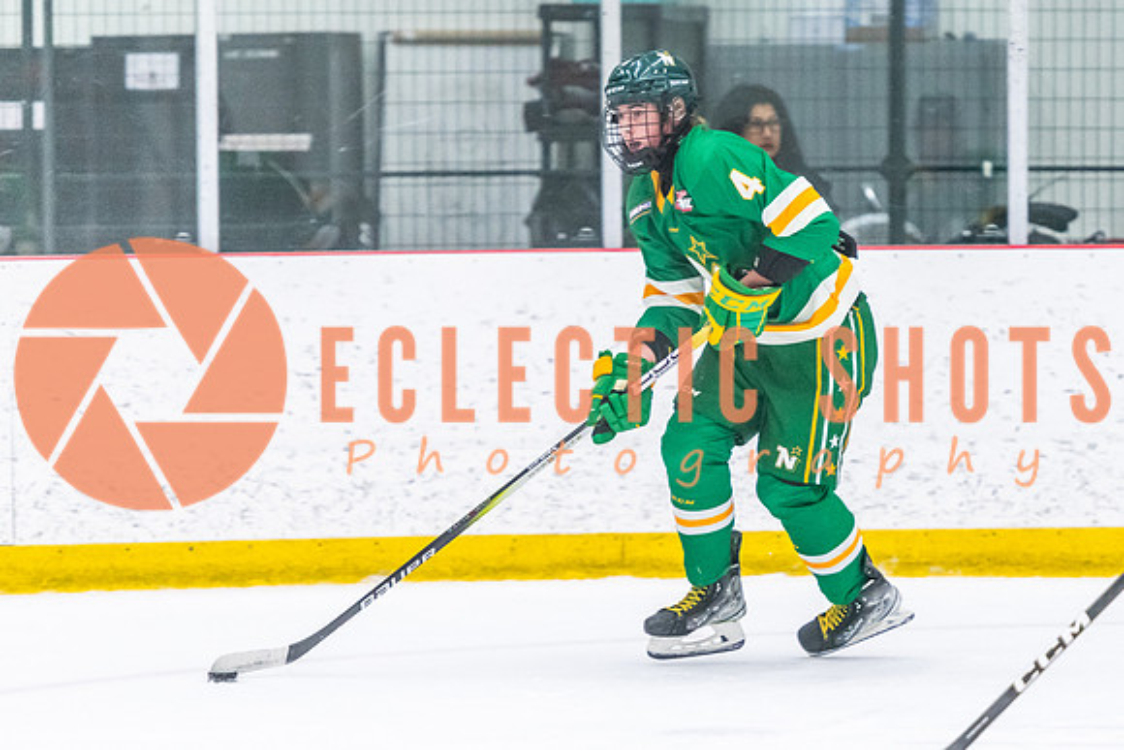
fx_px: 8667
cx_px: 767
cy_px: 443
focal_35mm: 278
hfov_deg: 7.4
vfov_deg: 5.0
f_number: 2.8
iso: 4000
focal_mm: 165
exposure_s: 1/800
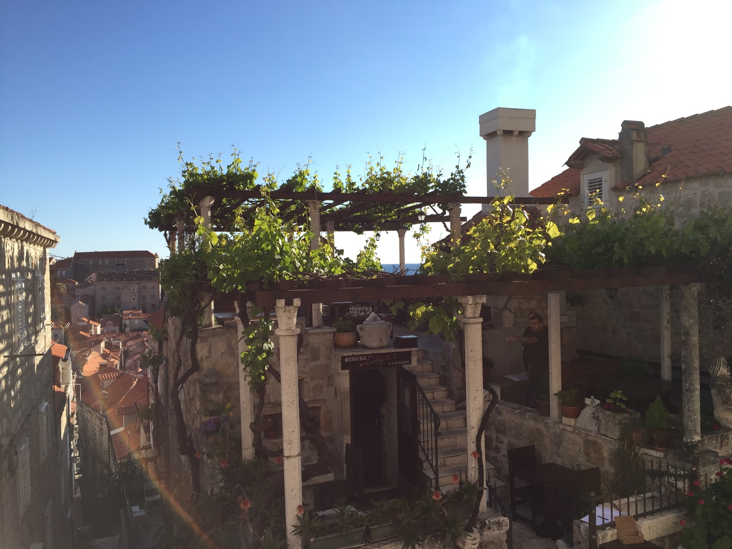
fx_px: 613
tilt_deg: +0.2
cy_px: 274
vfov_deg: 48.2
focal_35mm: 29
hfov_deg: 61.7
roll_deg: +1.0
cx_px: 366
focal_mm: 4.15
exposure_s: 1/1099
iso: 32
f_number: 2.2
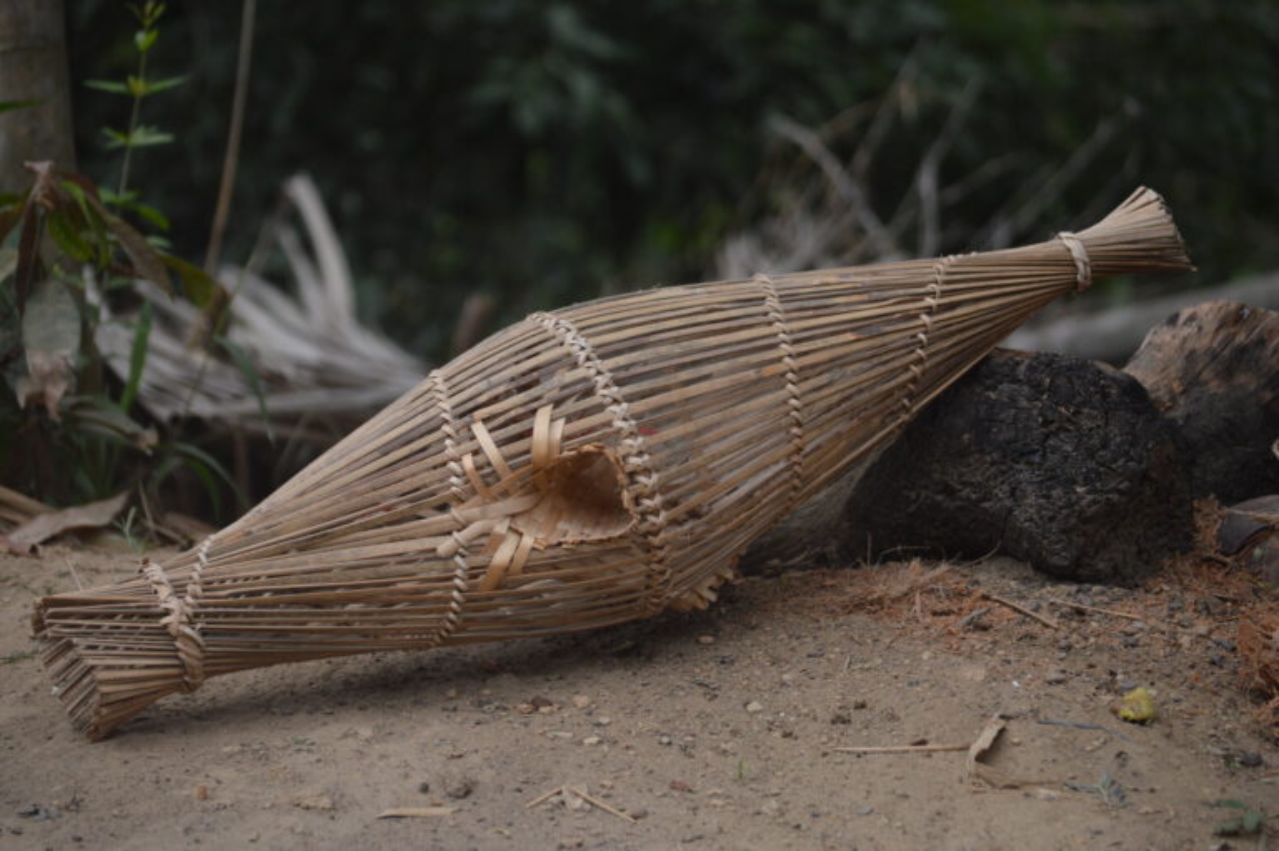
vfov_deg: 8.3
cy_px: 426
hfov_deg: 12.5
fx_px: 5858
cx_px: 640
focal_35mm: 165
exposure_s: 1/320
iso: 200
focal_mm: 110
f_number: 4.5
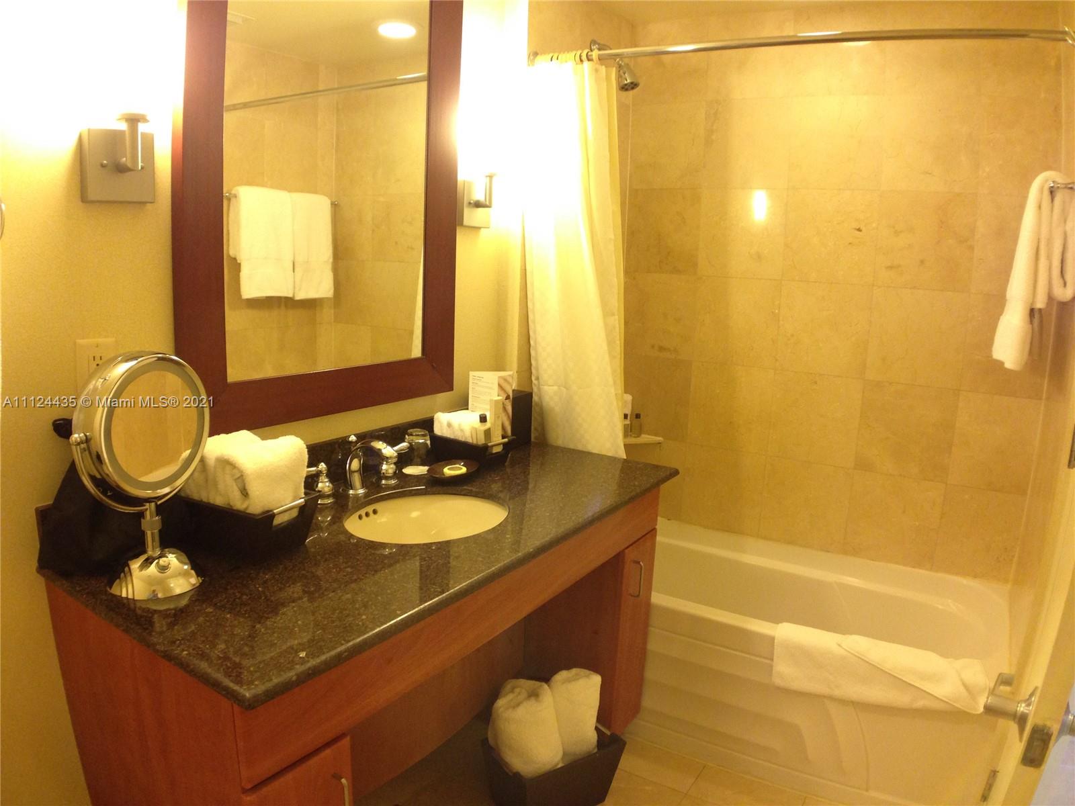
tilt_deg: -9.1
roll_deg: -1.3
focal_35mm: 33
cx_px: 538
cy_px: 403
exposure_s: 1/20
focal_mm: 4.12
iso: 160
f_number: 2.4
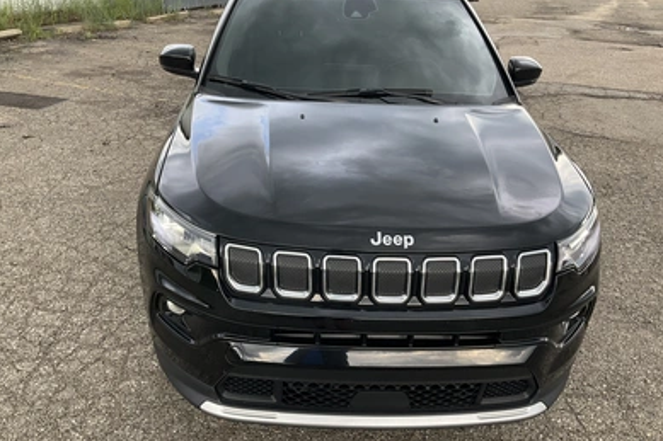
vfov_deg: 42.3
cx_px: 327
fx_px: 571
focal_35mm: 31
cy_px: 211
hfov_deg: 60.3
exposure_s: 1/122
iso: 40
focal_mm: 3
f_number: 1.8
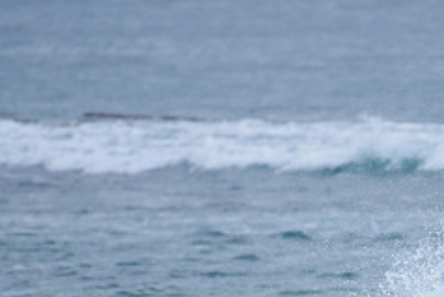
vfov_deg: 1.1
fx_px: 15018
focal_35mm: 1217
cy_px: 358
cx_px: 382
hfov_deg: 1.7
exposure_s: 1/2000
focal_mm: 500
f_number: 5.6
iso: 250
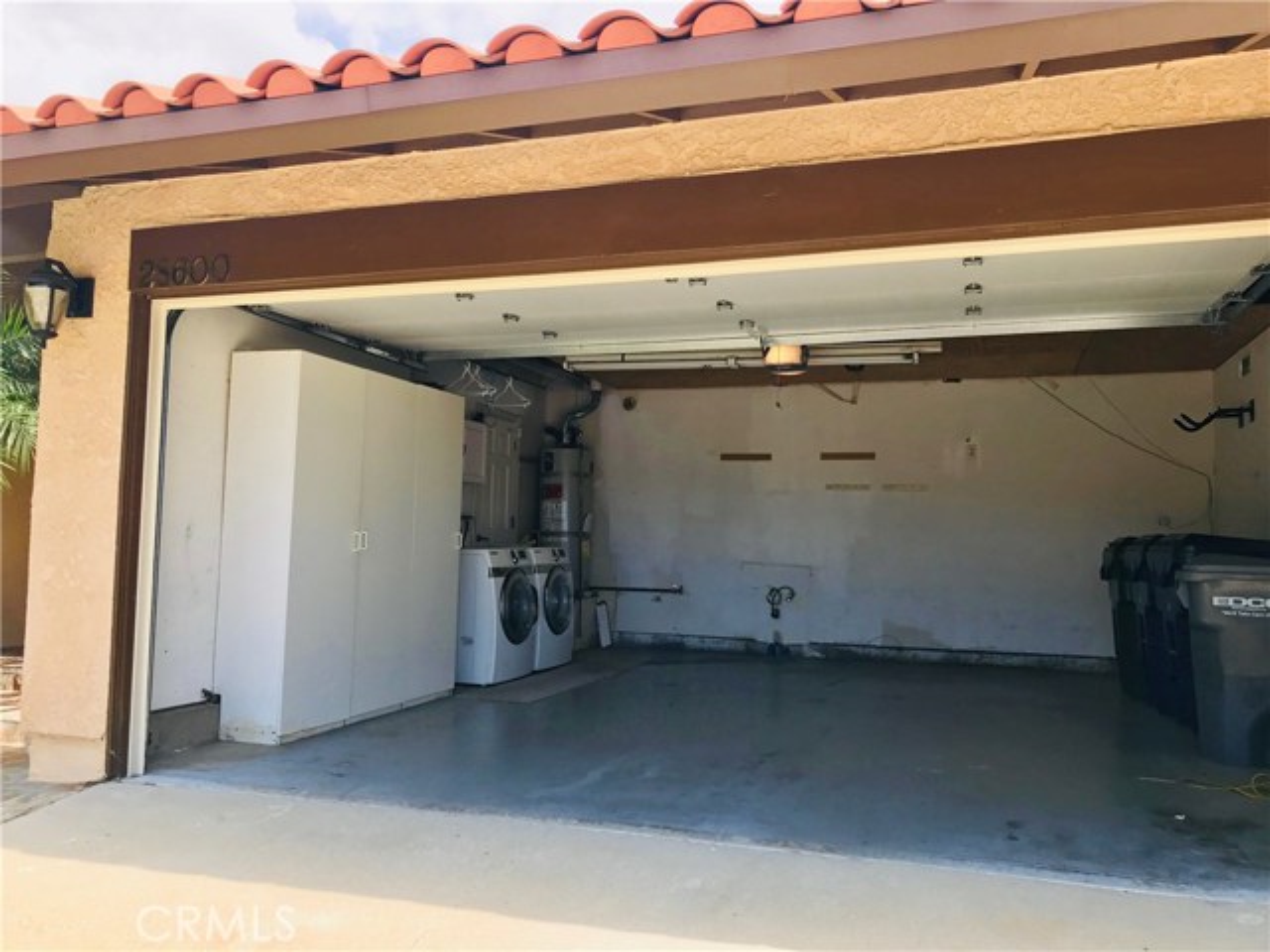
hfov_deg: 63.4
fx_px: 1027
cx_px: 635
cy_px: 476
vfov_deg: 49.7
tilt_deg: +4.7
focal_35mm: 28
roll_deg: -1.1
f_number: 1.8
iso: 20
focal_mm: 3.99
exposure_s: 1/742
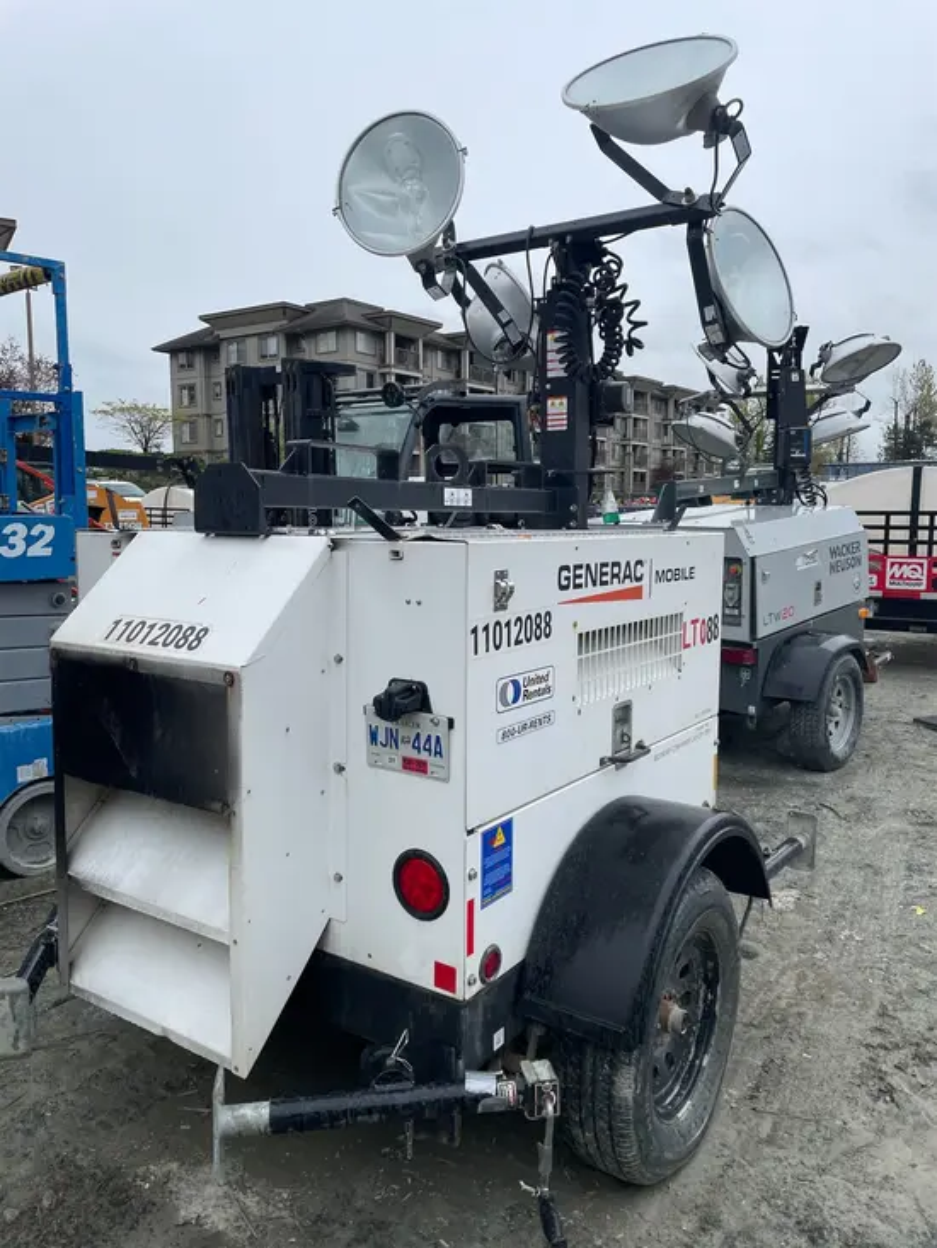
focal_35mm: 26
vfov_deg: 67.3
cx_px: 468
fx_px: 938
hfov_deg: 53.1
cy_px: 624
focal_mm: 4.2
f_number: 1.6
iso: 32
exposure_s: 1/2398
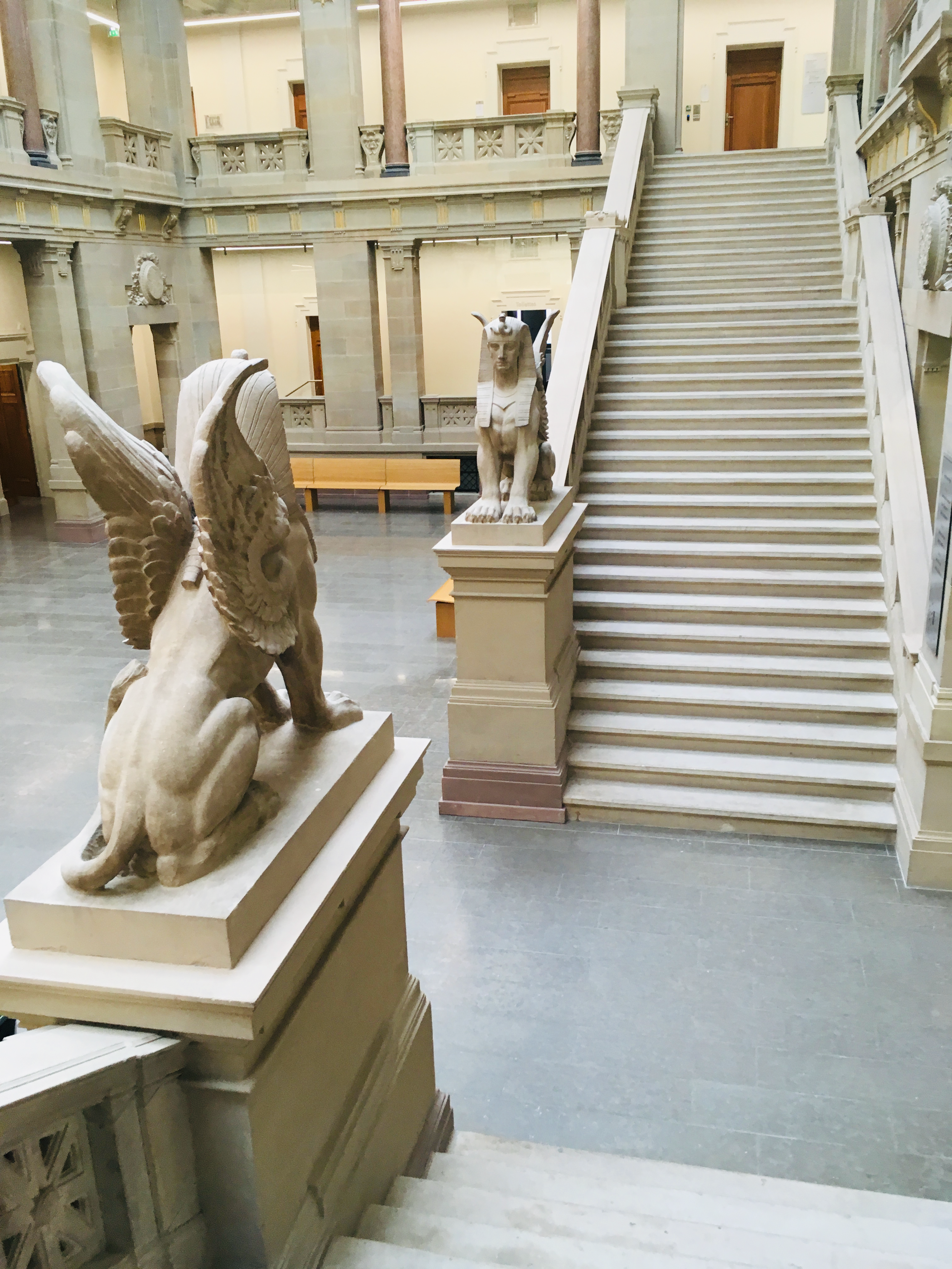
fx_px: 1063
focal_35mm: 29
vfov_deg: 61.7
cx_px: 476
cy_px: 634
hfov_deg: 48.2
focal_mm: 4.15
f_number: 2.2
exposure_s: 1/33
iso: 40
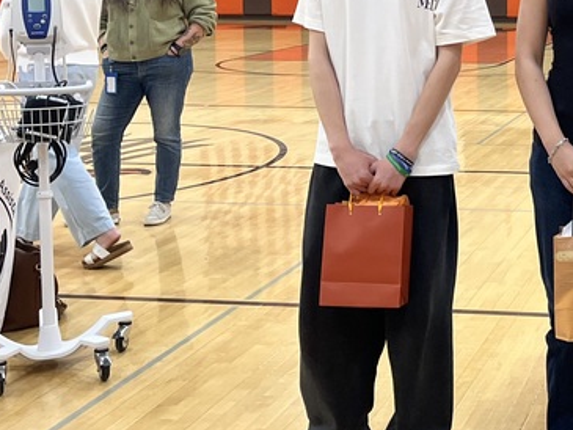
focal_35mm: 73
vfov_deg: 19.9
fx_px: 1209
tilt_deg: -5.7
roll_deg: -0.3
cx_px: 611
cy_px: 64
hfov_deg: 25.0
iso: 125
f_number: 1.6
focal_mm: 5.1
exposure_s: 1/120
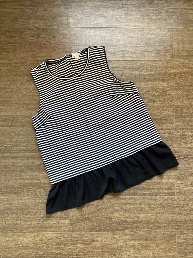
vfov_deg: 67.3
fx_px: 193
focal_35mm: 26
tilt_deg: -86.6
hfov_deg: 53.1
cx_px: 96
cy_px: 129
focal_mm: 4.25
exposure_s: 1/60
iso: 200
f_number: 1.8
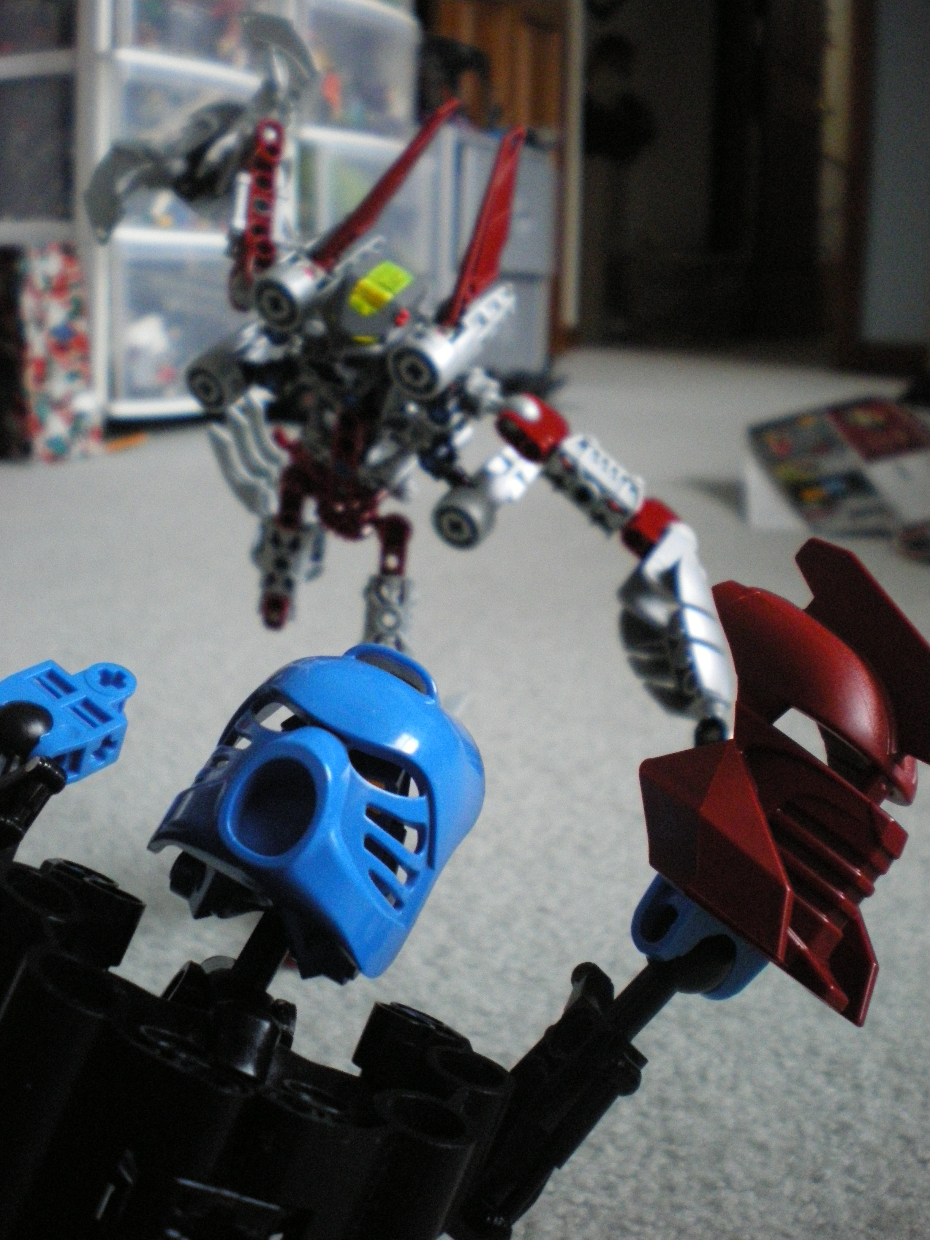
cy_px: 620
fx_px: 1290
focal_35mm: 36
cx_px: 465
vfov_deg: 51.4
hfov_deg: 39.7
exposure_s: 1/50
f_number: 3.1
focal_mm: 6.3
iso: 640
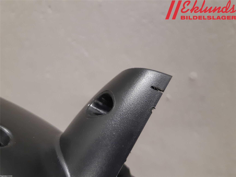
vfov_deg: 53.1
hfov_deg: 67.3
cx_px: 118
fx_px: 177
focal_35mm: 26
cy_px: 88
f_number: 1.7
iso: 250
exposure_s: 1/50
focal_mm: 3.93
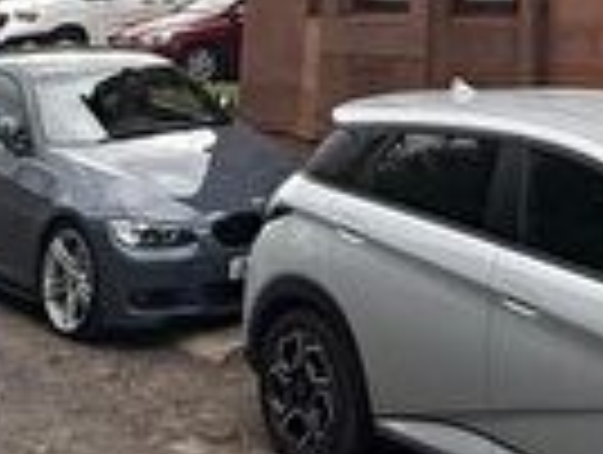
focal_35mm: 73
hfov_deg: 26.0
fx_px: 1274
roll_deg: -1.8
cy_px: -375
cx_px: 504
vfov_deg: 16.7
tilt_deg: +16.3
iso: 64
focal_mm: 2.22
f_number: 2.2
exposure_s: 1/475
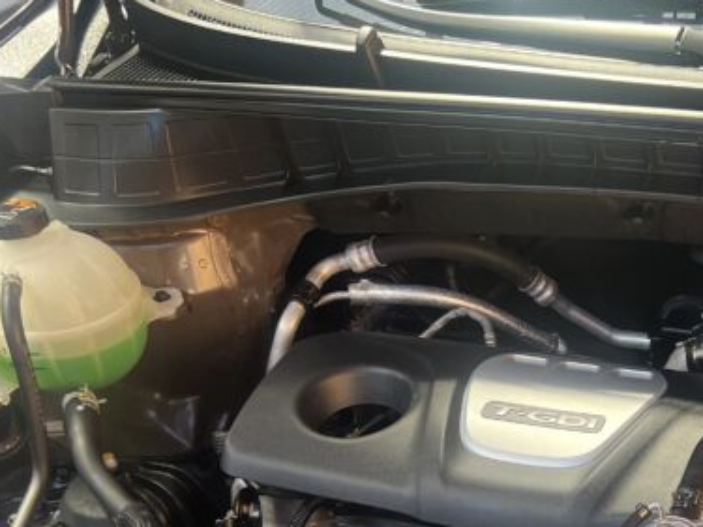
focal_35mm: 71
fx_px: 1441
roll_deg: +1.2
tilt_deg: -41.4
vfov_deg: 19.5
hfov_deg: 25.7
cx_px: 740
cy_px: 632
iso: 80
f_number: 1.5
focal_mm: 5.7
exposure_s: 1/121
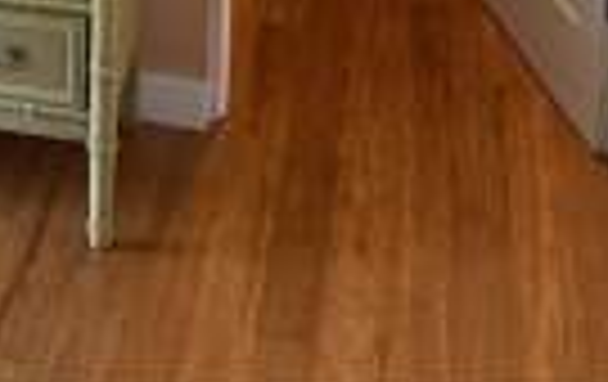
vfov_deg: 10.9
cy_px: -418
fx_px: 1810
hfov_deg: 17.6
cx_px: -239
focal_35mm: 109
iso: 160
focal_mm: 3
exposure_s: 1/60
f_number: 1.8
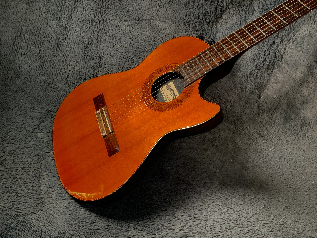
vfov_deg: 48.2
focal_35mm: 29
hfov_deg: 61.7
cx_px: 158
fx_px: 266
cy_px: 119
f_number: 1.8
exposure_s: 1/104
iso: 25
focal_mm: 3
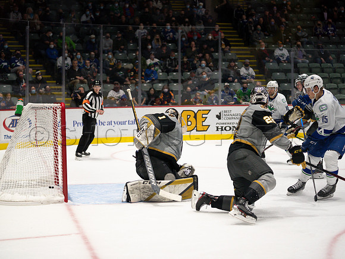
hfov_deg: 25.7
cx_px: 172
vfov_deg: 19.4
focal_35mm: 76
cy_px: 130
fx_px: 755
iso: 2000
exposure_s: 1/1000
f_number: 2.8
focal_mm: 70
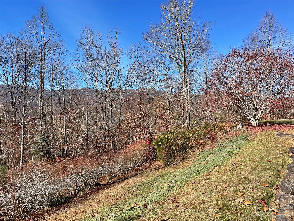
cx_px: 147
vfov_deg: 53.1
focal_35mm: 26
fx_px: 221
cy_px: 110
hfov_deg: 67.3
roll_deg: -0.9
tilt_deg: +0.2
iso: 32
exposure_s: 1/2132
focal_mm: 4.2
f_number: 1.6
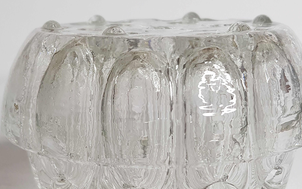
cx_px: 154
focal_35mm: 36
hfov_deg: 54.0
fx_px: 296
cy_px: 137
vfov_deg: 34.7
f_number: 1.7
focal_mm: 4.2
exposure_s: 1/50
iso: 40
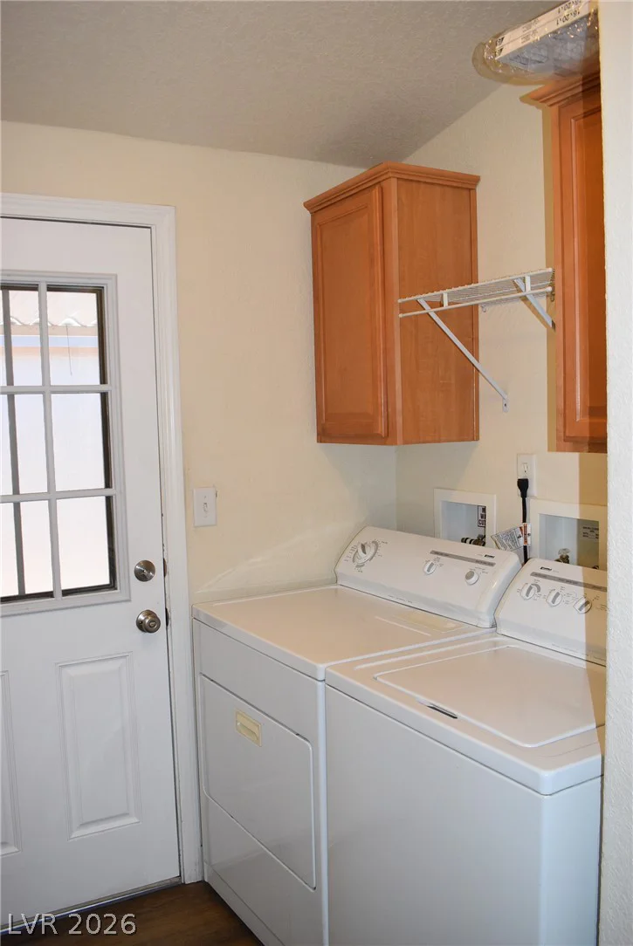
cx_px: 316
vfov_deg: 59.4
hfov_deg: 41.8
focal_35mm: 32
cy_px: 473
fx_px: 829
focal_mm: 21
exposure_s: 1/100
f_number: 5
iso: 800
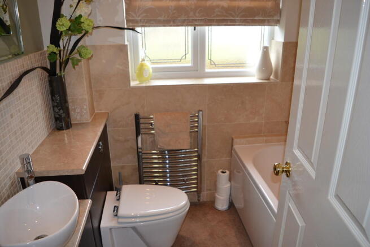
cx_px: 185
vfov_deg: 48.0
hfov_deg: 67.4
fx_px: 278
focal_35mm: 27
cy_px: 124
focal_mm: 18
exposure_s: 1/80
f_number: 4
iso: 400
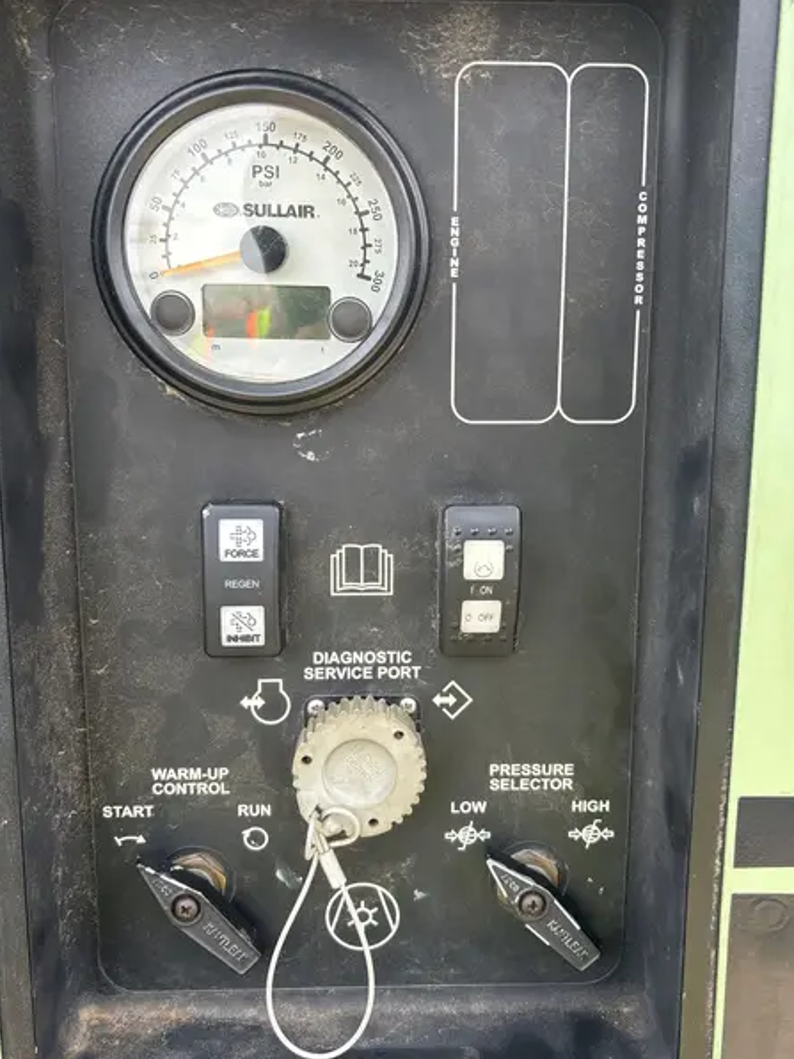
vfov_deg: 56.8
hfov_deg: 44.2
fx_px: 979
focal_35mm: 32
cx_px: 412
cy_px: 502
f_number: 1.6
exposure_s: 1/191
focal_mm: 5.96
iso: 40
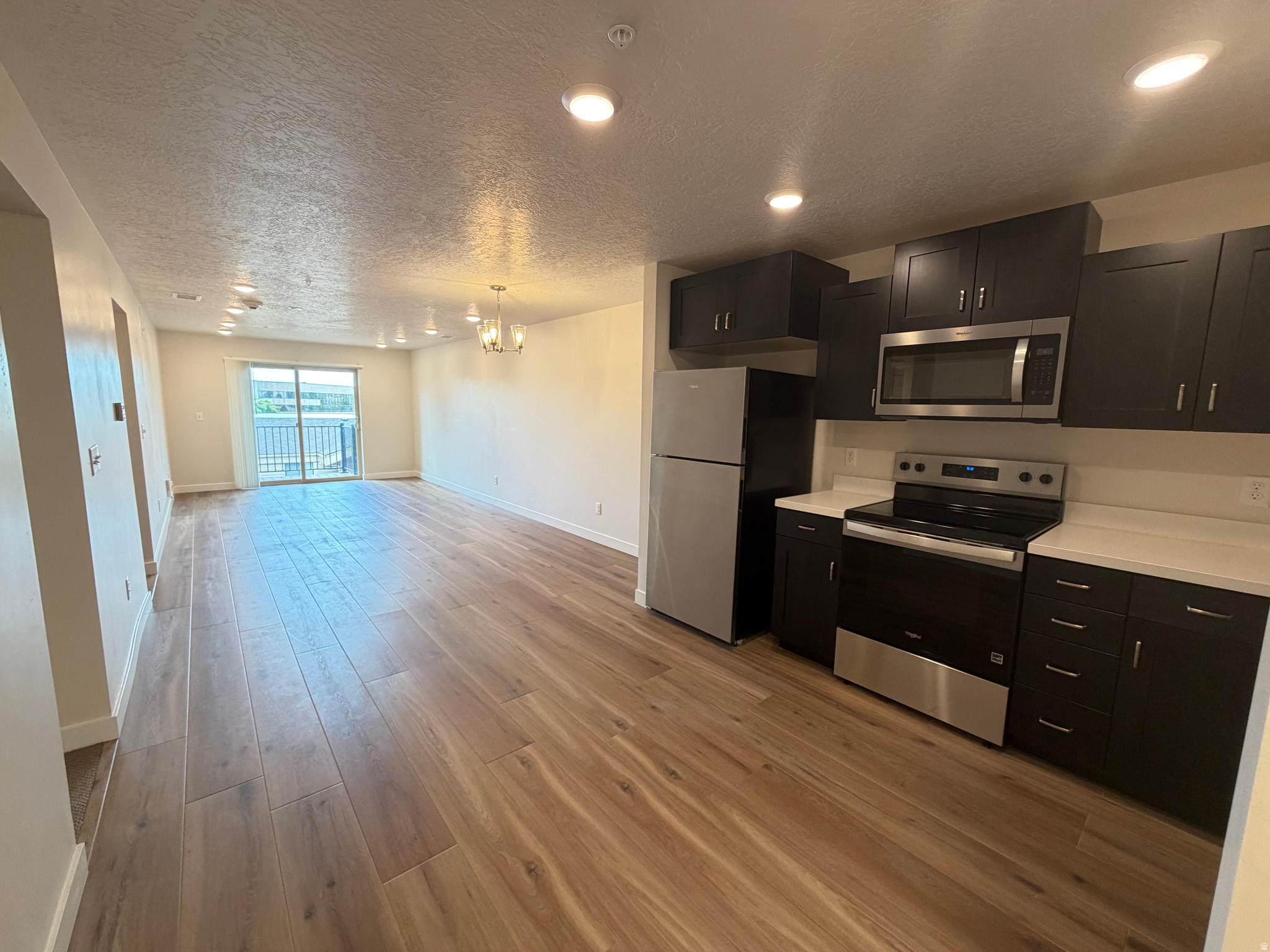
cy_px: 476
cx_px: 635
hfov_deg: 102.1
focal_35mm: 14
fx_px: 514
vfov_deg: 85.7
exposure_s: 1/120
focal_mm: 2.22
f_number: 2.2
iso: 200
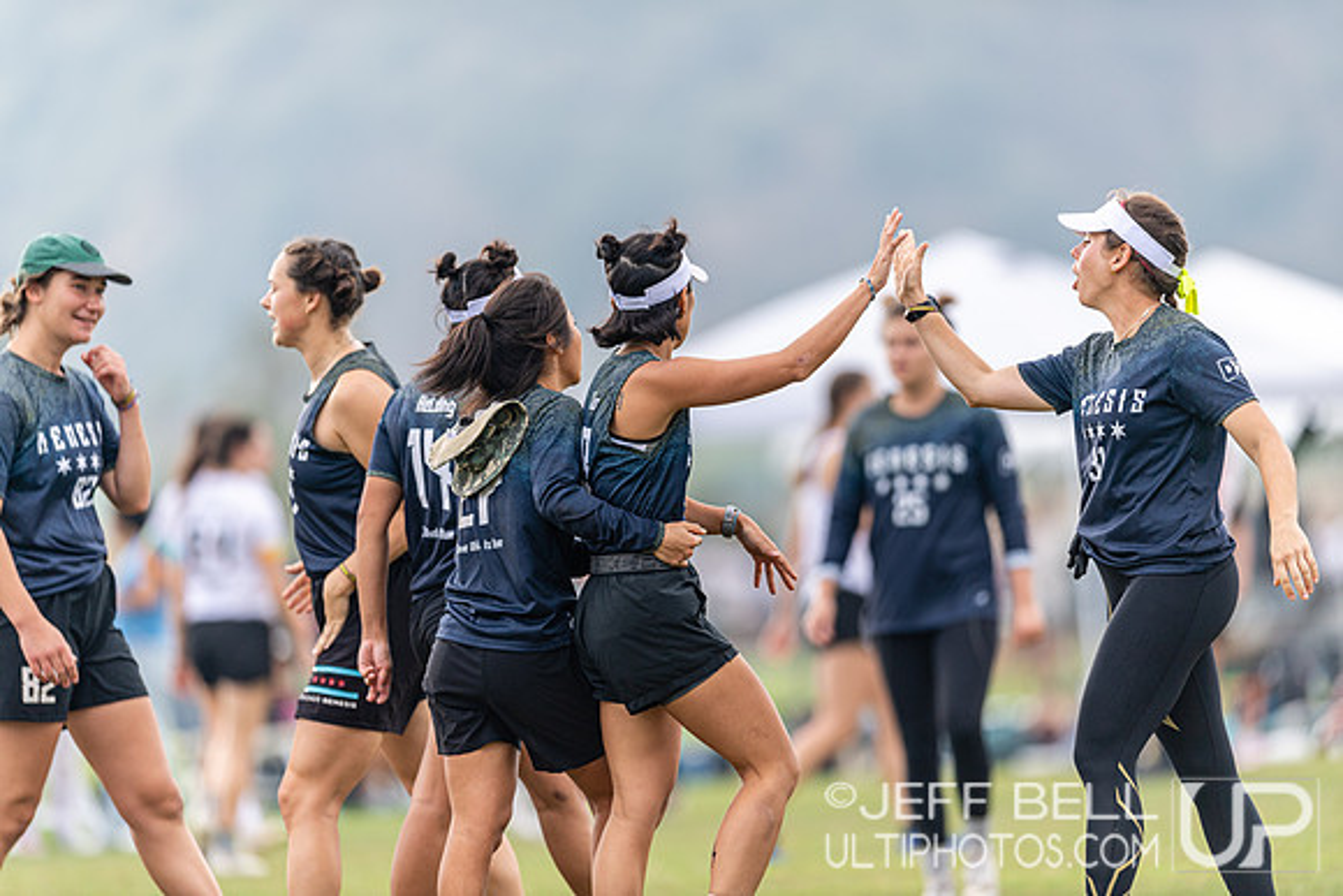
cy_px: 448
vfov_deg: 3.4
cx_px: 672
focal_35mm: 400
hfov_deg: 5.2
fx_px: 14925
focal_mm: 400
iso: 200
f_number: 2.8
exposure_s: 1/1250
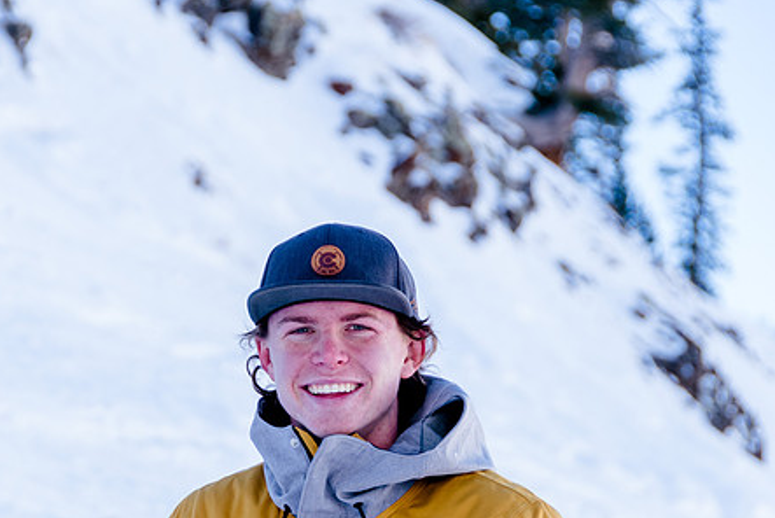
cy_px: 322
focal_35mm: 211
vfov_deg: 6.5
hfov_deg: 9.7
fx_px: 4545
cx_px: 290
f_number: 6.3
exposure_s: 1/400
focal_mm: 105
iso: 400
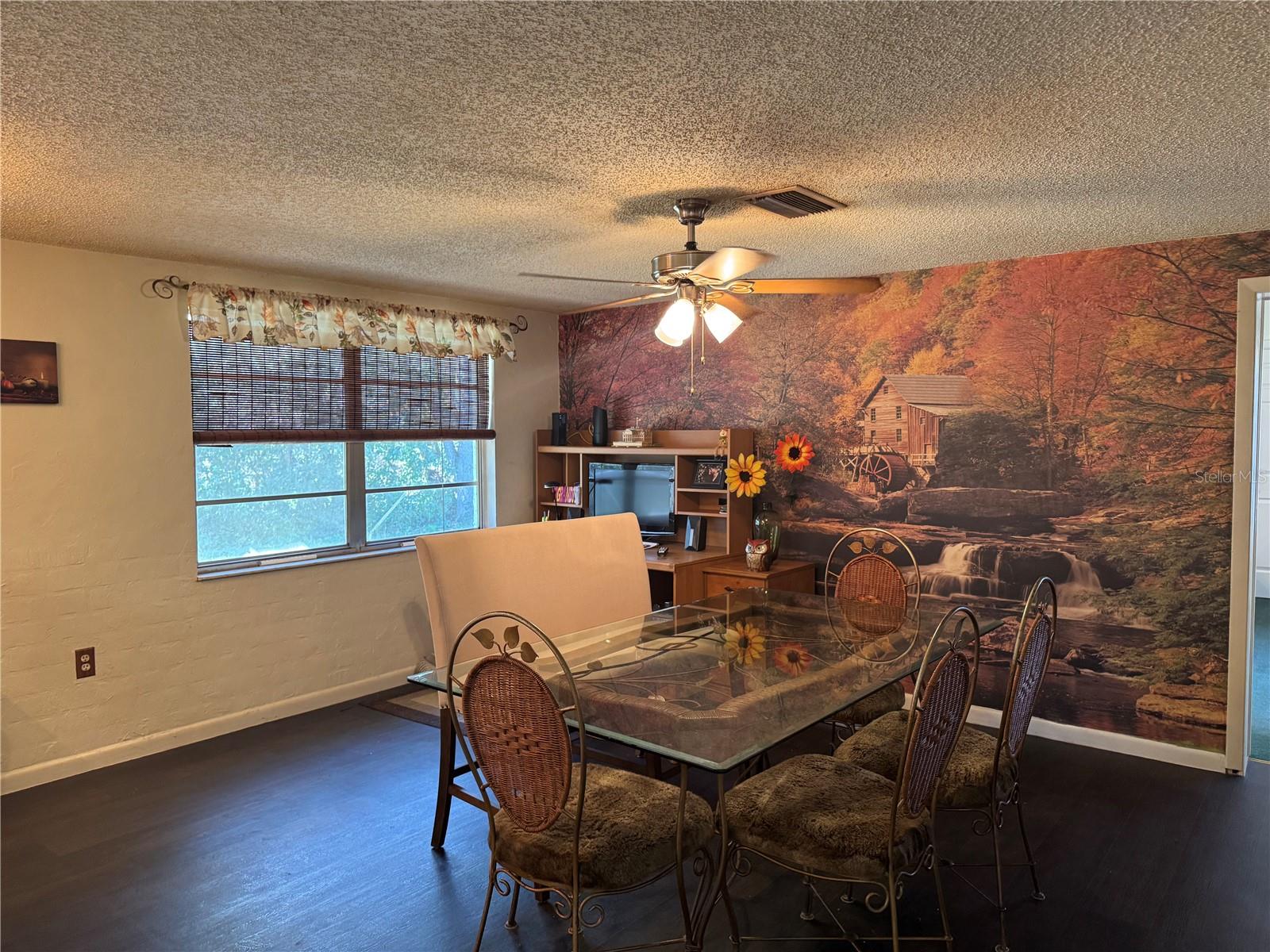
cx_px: 635
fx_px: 881
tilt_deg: -3.9
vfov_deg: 56.8
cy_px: 476
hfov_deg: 71.6
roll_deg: +1.8
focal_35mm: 24
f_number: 1.78
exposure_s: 1/60
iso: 400
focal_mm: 6.76
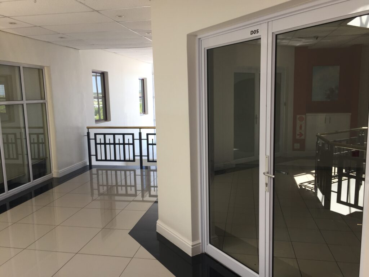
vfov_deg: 48.2
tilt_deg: -11.0
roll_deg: +0.7
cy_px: 138
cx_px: 184
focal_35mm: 29
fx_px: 309
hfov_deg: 61.7
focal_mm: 4.15
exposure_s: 1/100
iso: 32
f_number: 2.2
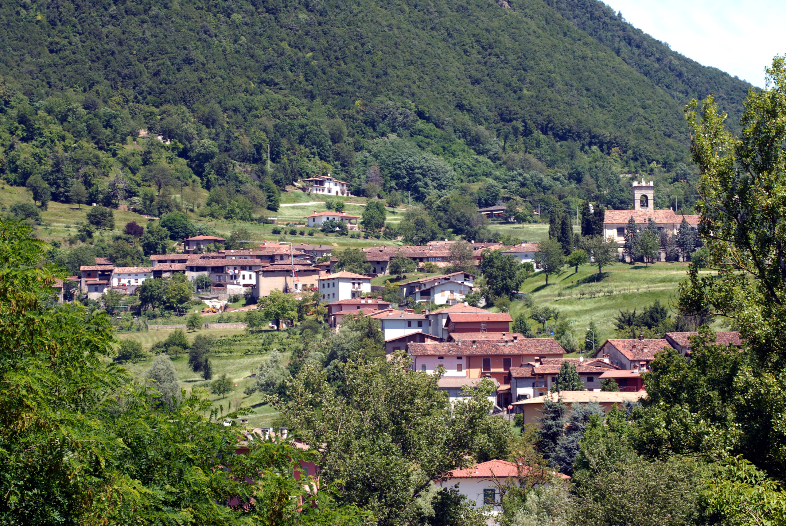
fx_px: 3017
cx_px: 393
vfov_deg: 10.0
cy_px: 263
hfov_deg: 14.8
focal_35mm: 138
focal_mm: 92
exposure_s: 1/125
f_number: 7.1
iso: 100
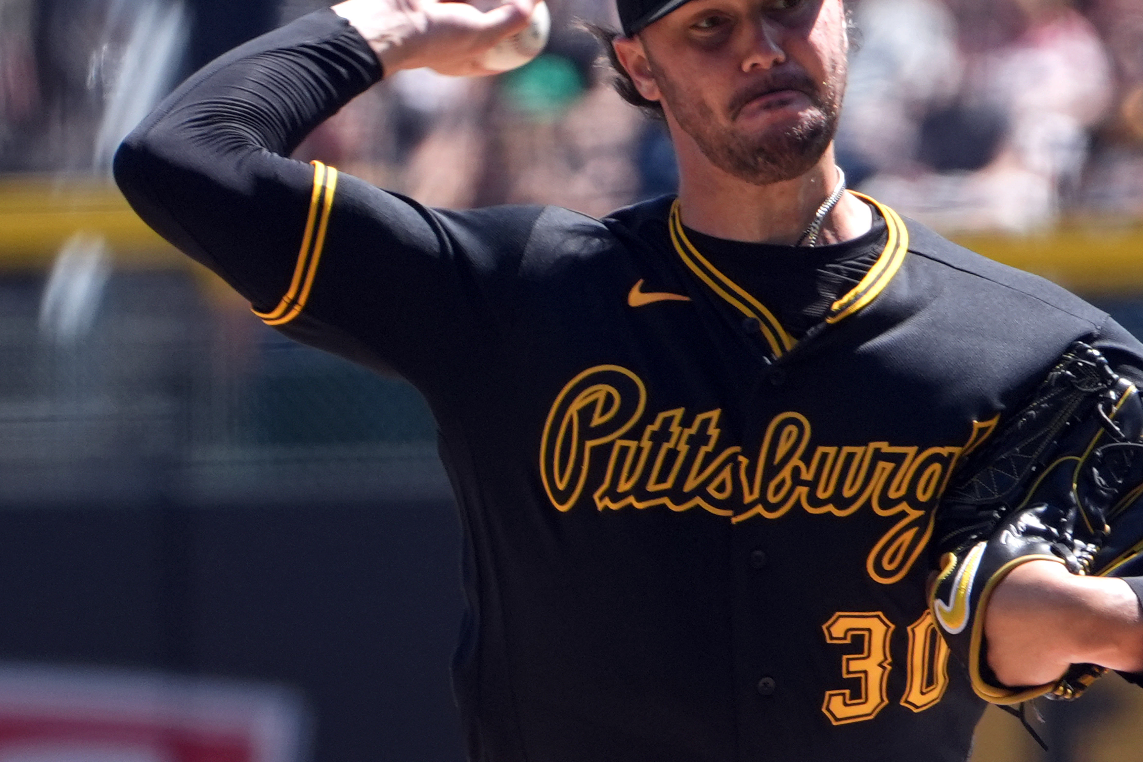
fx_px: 17050
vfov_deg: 2.6
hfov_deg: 3.8
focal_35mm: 537
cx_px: 731
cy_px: 340
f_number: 5.6
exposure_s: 1/2000
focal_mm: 400
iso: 800
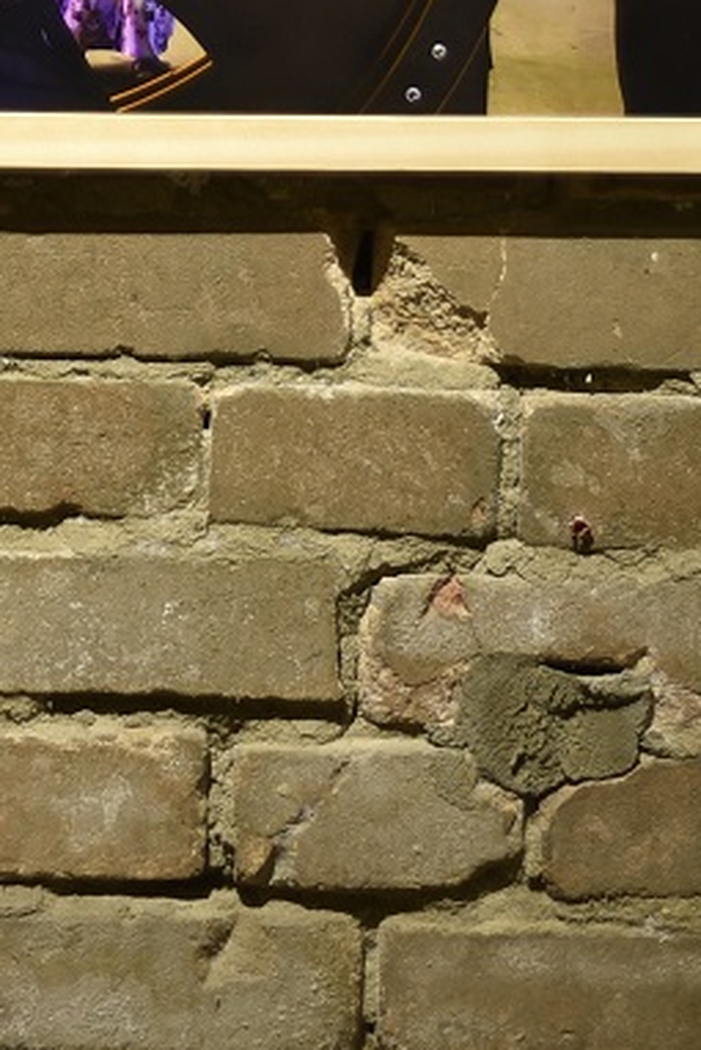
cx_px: 16
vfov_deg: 10.0
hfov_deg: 7.0
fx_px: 5748
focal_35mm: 197
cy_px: -753
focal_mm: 50
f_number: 1.8
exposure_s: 1/100
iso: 200
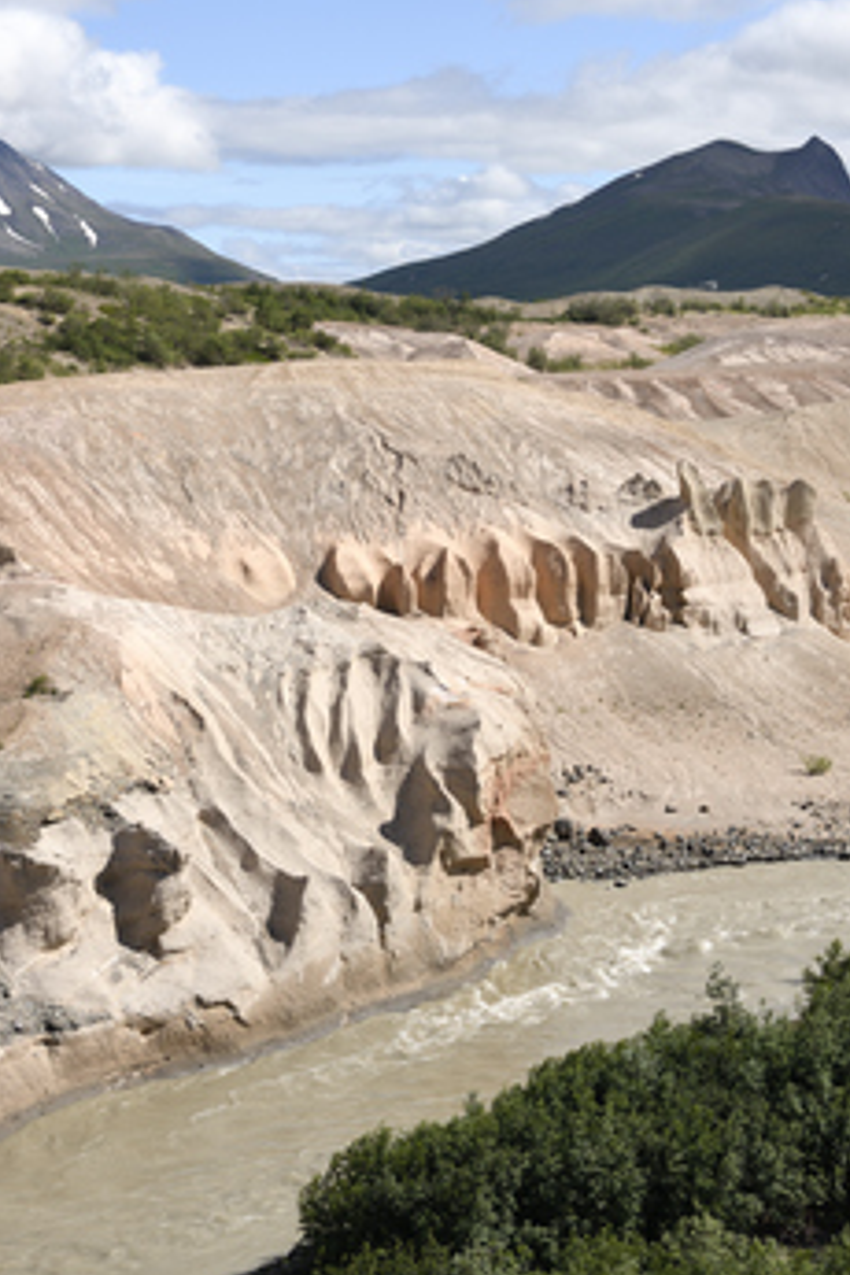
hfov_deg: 17.5
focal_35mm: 78
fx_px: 2762
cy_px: 626
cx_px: 469
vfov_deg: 26.0
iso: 64
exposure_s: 1/125
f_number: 11
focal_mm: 48
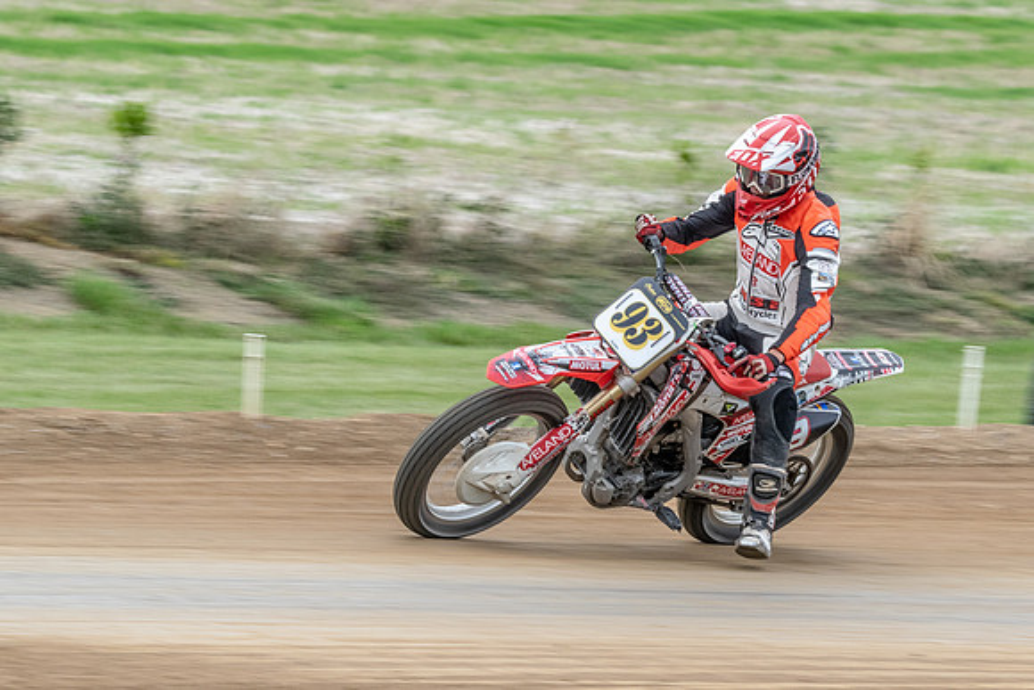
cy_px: 370
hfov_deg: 4.9
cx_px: 583
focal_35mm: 421
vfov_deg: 3.3
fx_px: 12106
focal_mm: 210
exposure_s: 1/250
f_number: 10
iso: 640
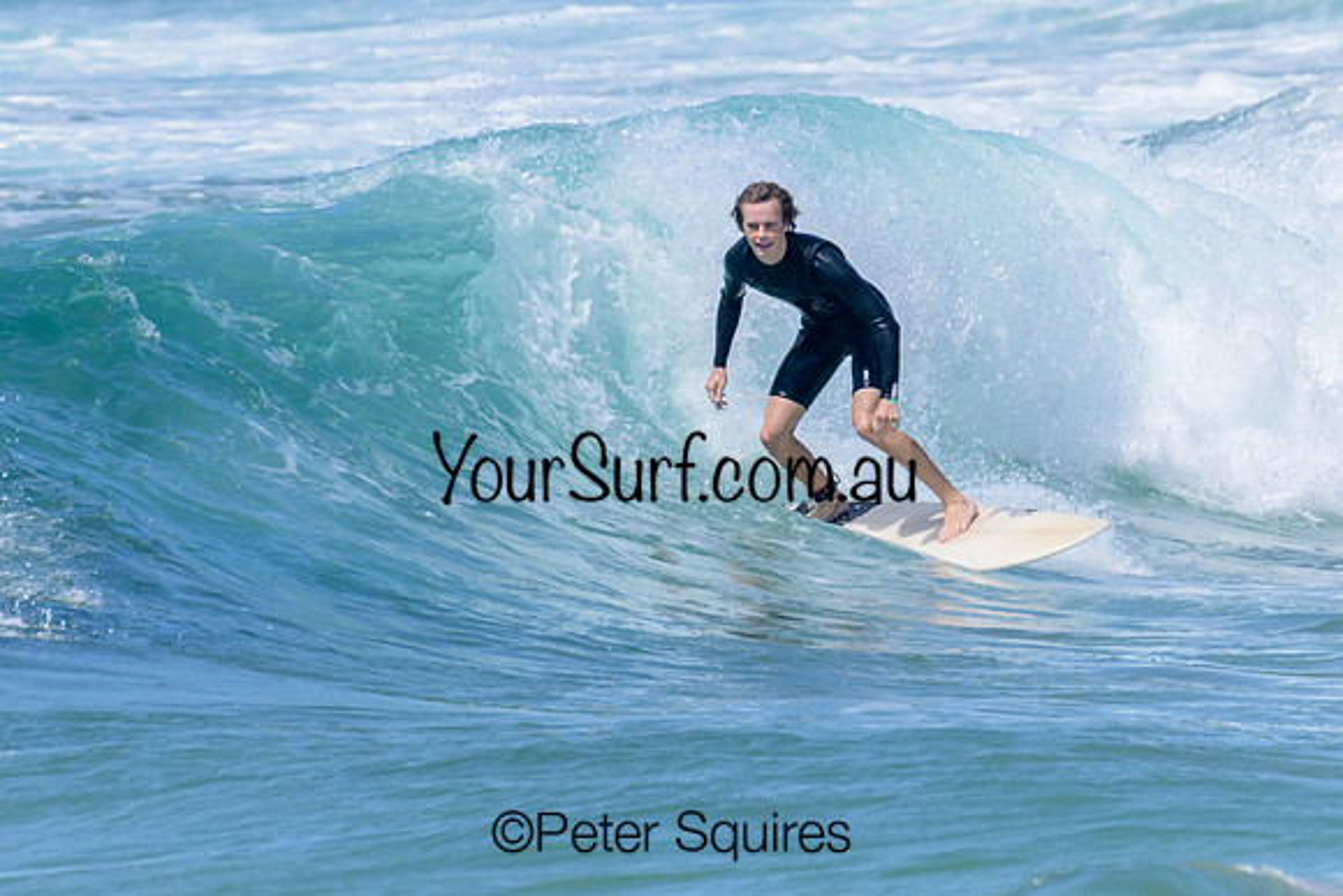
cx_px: 618
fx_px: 40551
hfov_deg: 1.9
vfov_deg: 1.3
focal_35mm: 1087
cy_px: 423
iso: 1250
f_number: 16
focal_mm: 800
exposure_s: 1/2000
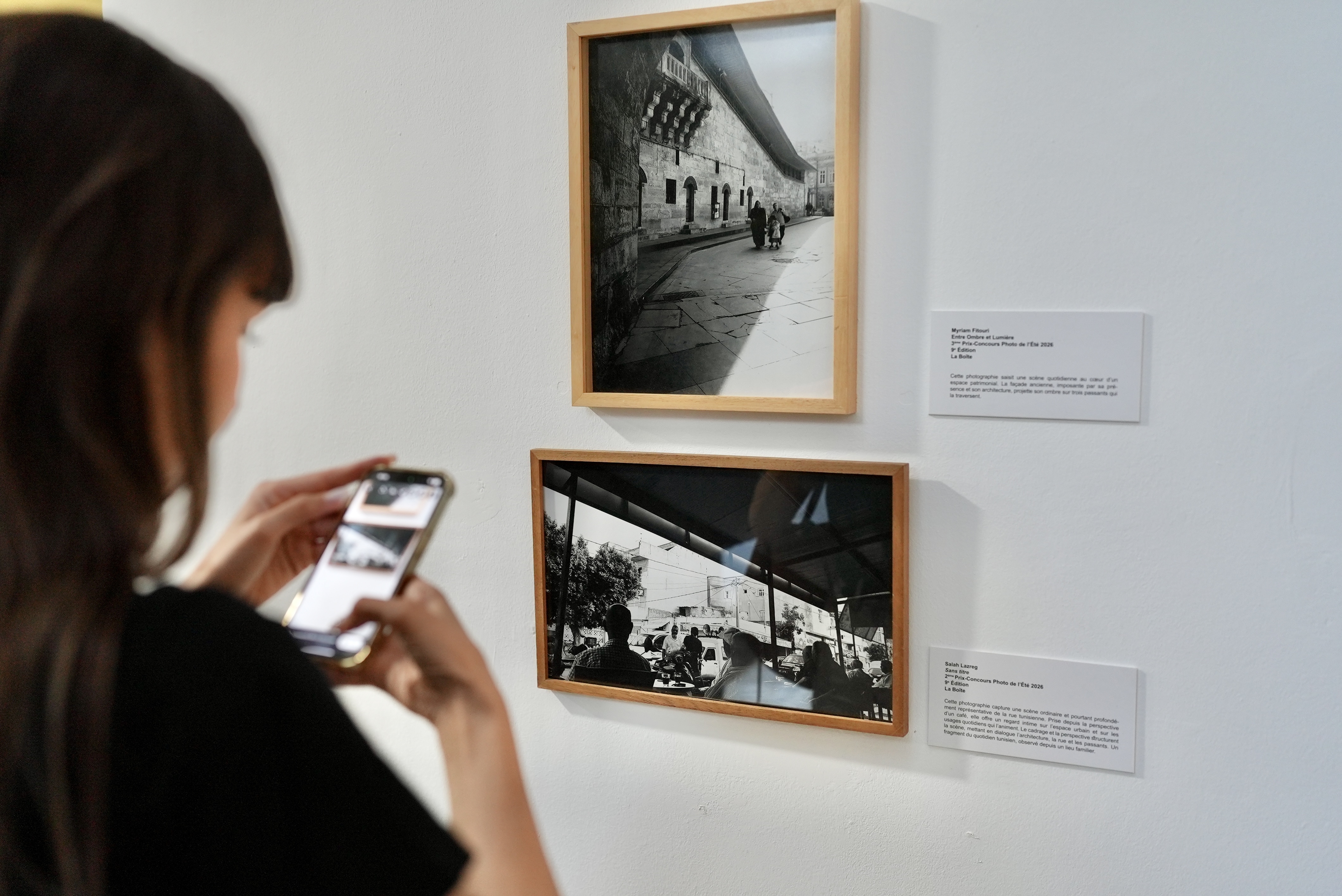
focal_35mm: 35
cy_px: 448
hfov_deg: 54.4
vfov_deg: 37.9
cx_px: 671
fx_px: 1305
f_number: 2.2
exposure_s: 1/160
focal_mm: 35
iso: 1250
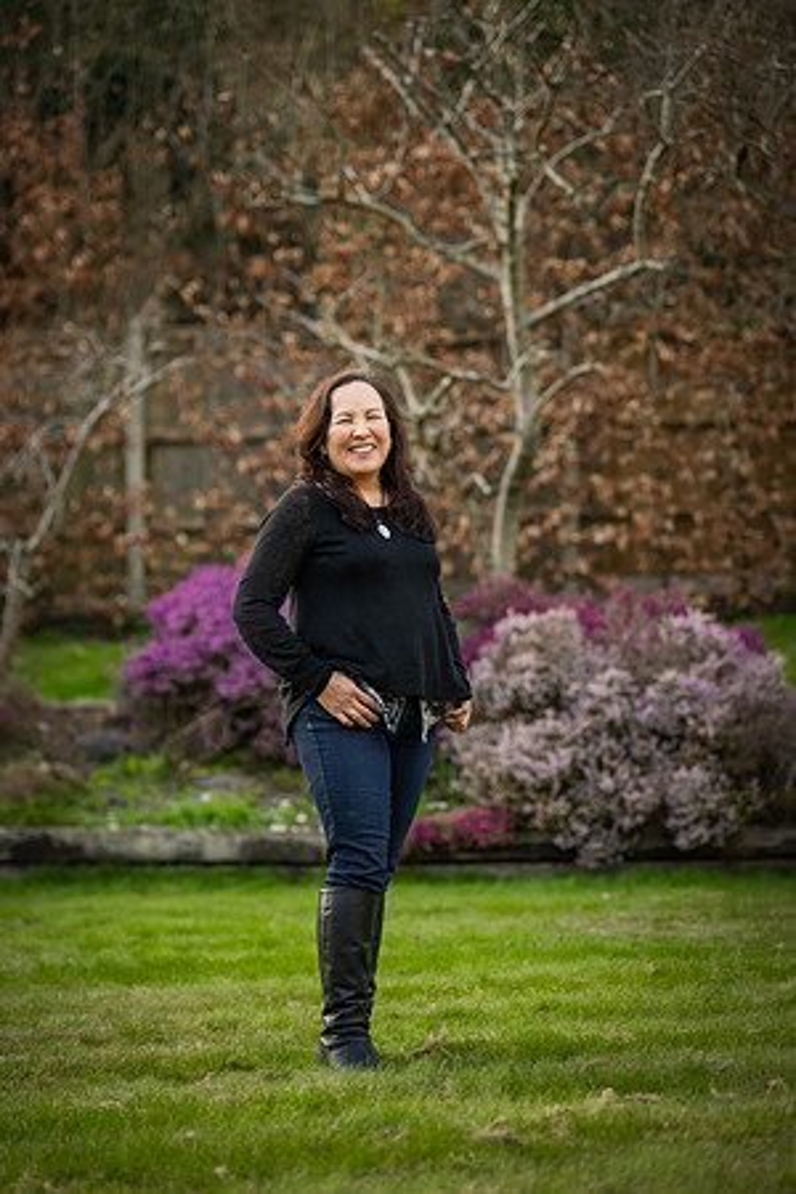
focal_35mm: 99
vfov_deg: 20.6
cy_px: 597
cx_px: 398
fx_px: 3283
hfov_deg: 13.8
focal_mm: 99
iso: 400
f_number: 2.7
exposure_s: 1/800
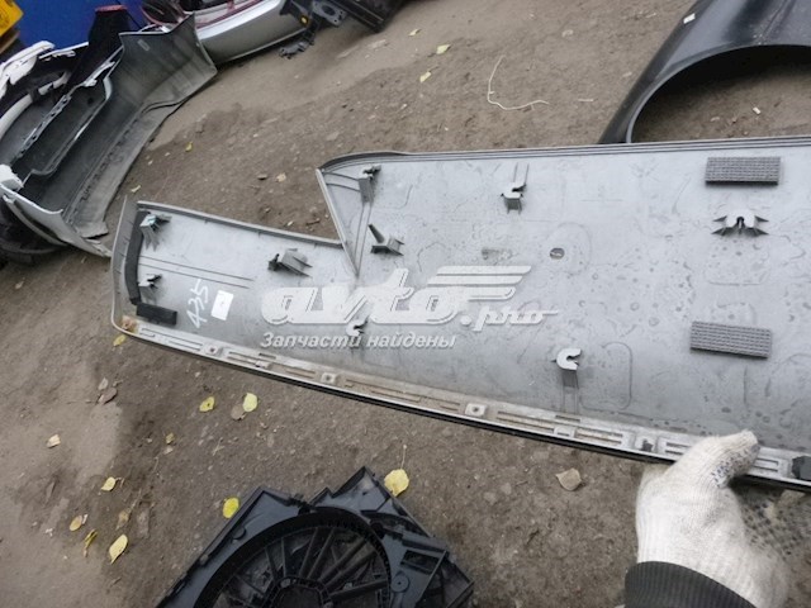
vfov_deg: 54.9
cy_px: 304
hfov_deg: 69.4
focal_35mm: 25
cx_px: 406
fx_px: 586
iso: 400
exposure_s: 1/125
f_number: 3.9
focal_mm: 4.5
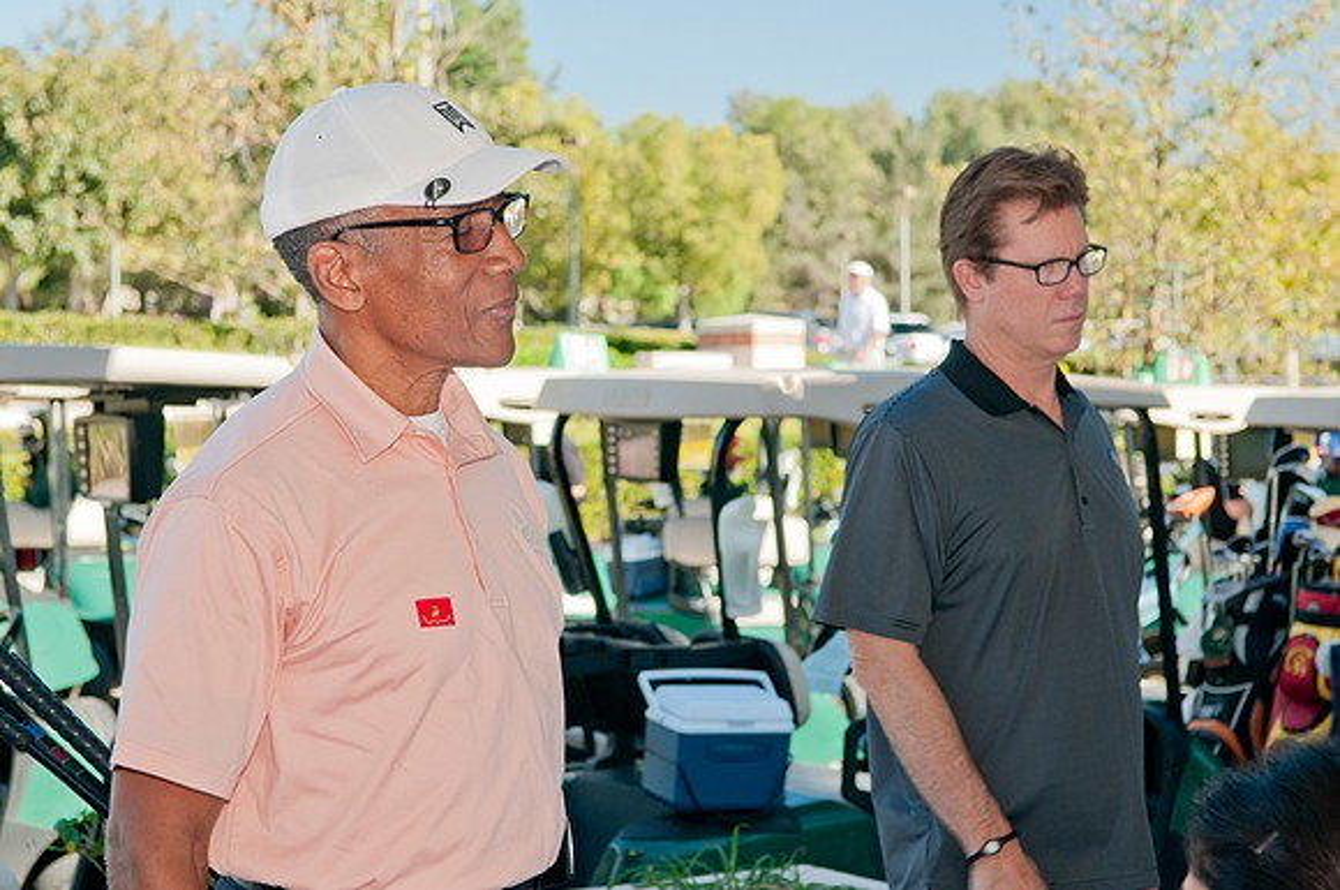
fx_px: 3067
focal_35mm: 82
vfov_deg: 16.5
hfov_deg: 24.6
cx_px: 670
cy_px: 445
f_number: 5.6
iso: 200
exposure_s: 1/125
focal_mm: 55
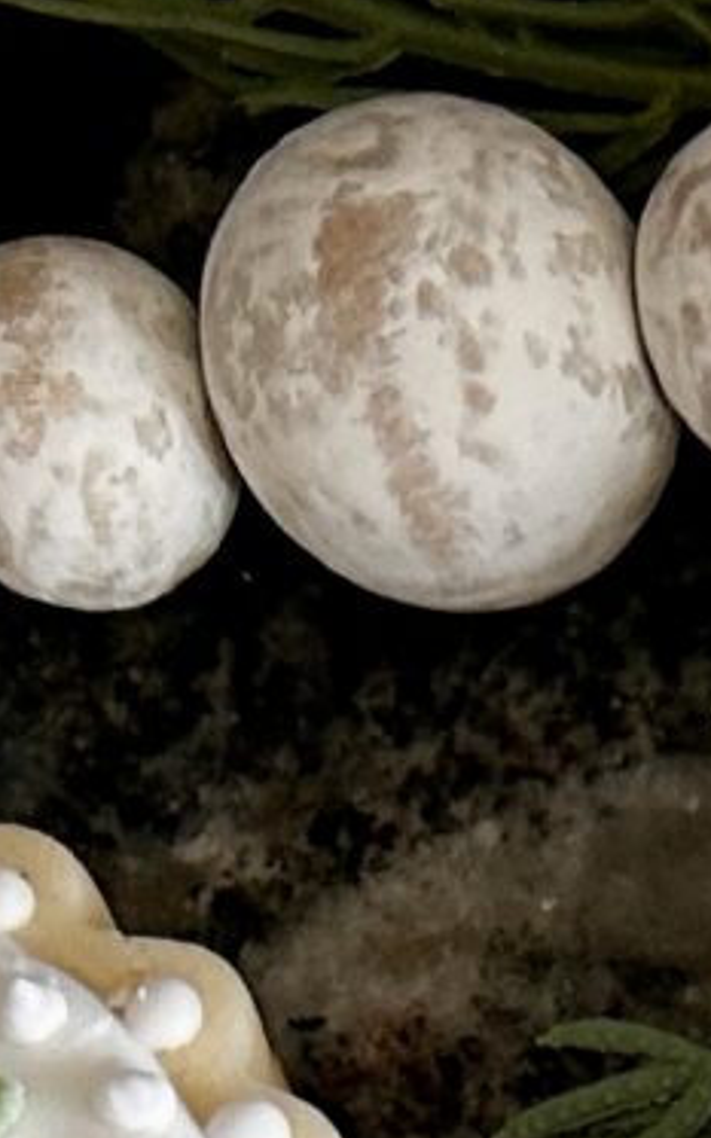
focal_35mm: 189
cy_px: 3640
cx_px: 1895
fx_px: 5862
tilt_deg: -86.5
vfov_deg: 8.7
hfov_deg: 6.5
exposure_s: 1/121
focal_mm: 5.7
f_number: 1.5
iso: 100
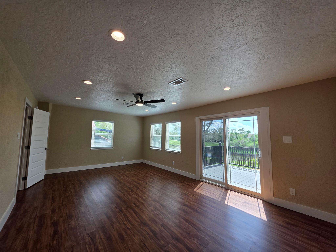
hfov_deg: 106.2
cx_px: 168
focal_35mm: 13
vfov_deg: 89.9
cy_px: 126
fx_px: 126
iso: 40
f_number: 1.9
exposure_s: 1/338
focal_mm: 2.2
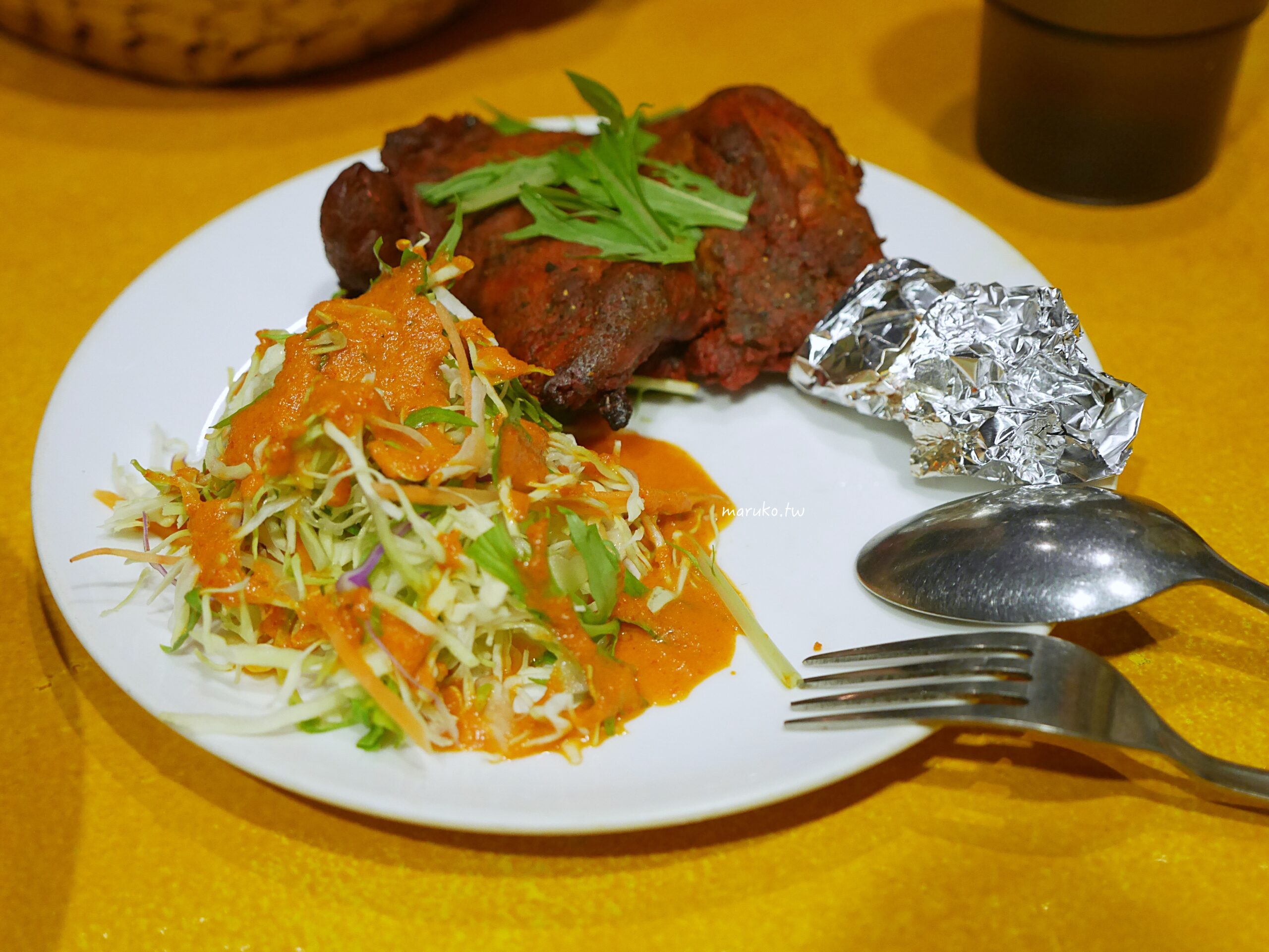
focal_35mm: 50
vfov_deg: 29.1
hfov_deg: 38.2
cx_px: 634
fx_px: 1834
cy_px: 476
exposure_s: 1/60
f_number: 2.8
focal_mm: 25
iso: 1250
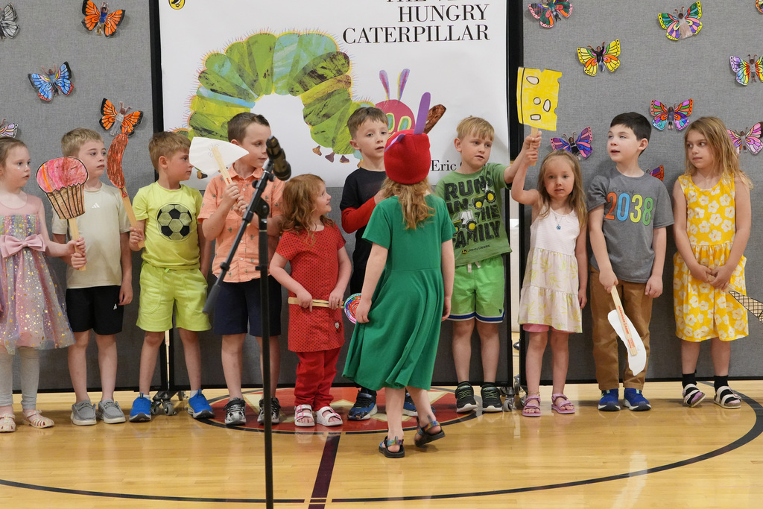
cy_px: 254
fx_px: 1463
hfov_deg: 29.2
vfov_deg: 19.7
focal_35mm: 69
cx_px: 382
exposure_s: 1/320
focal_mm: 46
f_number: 4.5
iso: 6400
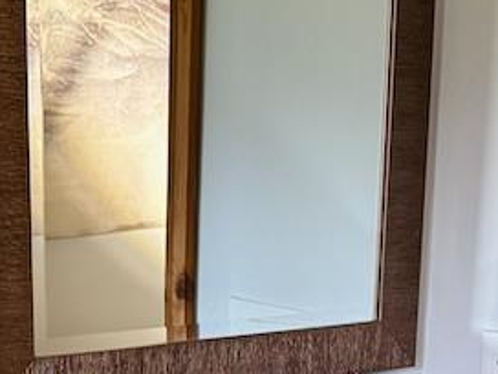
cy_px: 610
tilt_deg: -15.8
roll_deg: +0.9
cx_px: 84
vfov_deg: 12.3
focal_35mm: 113
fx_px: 1626
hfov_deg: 17.2
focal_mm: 6.76
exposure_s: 1/94
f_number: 1.78
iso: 200
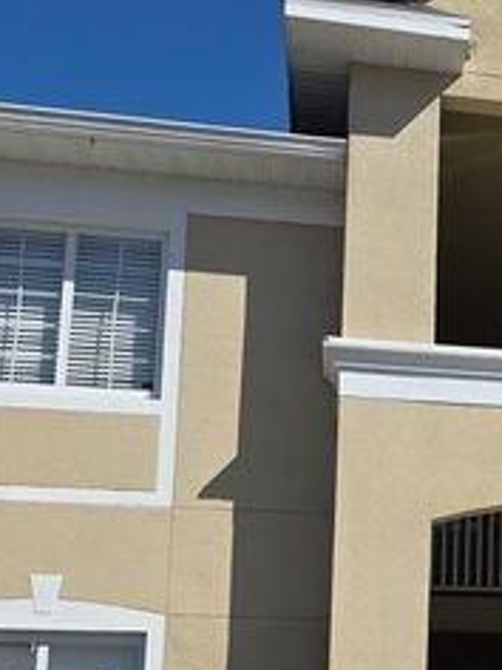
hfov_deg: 21.1
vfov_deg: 29.0
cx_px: 601
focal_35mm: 65
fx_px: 1257
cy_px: 561
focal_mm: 6.3
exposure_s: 1/1350
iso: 12
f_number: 1.7
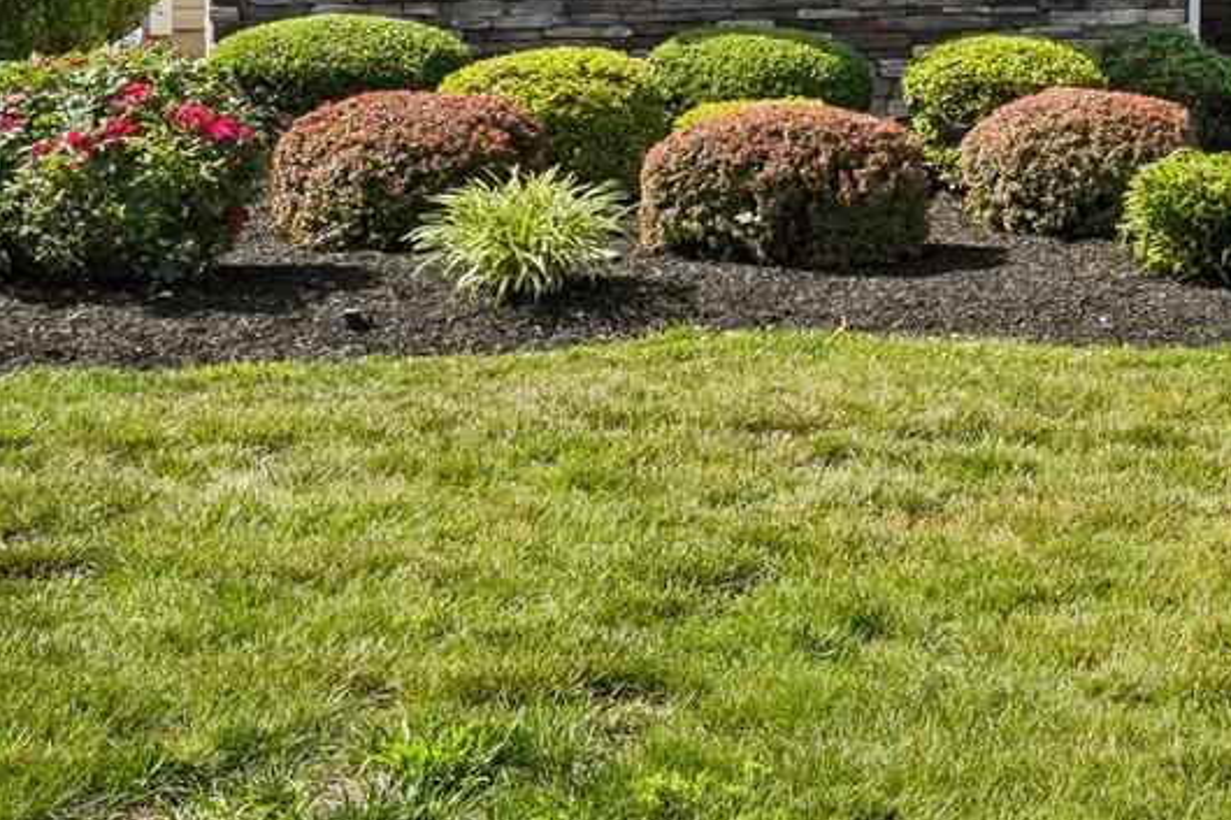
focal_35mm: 85
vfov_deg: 14.5
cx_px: 1928
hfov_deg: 20.1
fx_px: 2905
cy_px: -549
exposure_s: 1/500
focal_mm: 22
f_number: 8
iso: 320
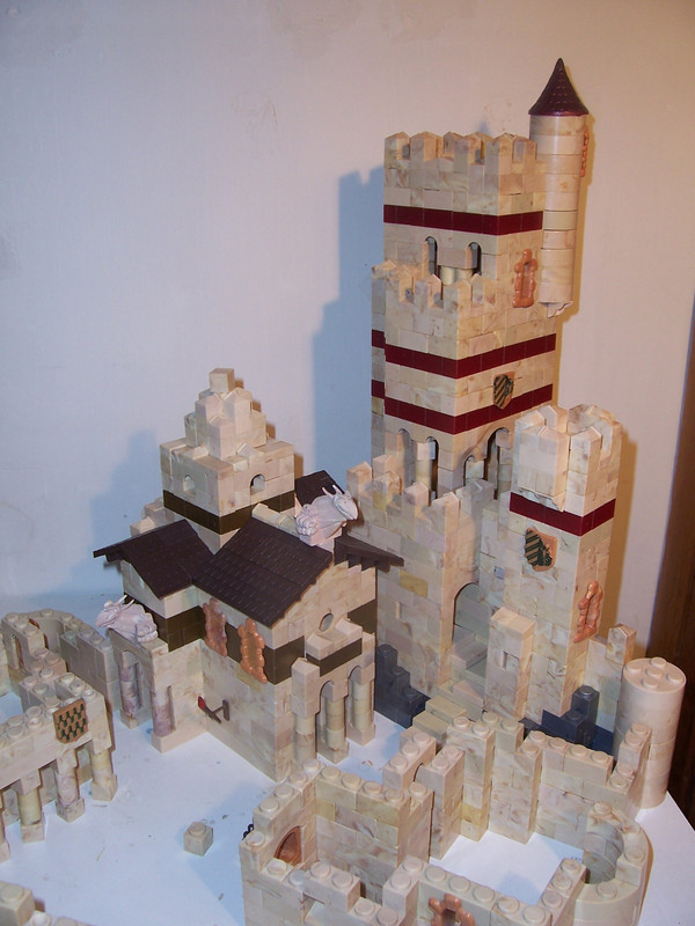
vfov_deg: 54.0
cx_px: 348
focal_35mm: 34
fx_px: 910
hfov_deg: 41.8
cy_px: 463
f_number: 2.7
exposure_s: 1/60
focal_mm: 5.6
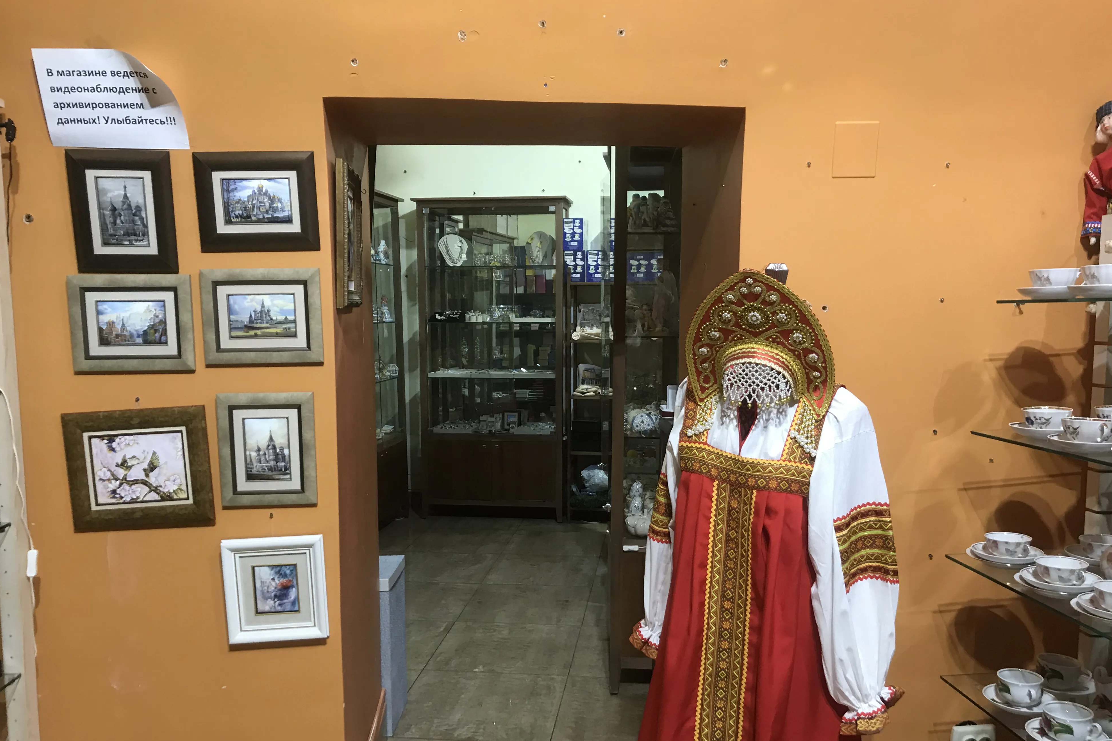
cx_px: 570
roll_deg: -0.4
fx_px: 927
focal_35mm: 30
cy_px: 420
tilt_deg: -5.4
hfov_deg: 61.9
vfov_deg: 43.5
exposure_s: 1/17
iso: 40
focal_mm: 3.99
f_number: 1.8
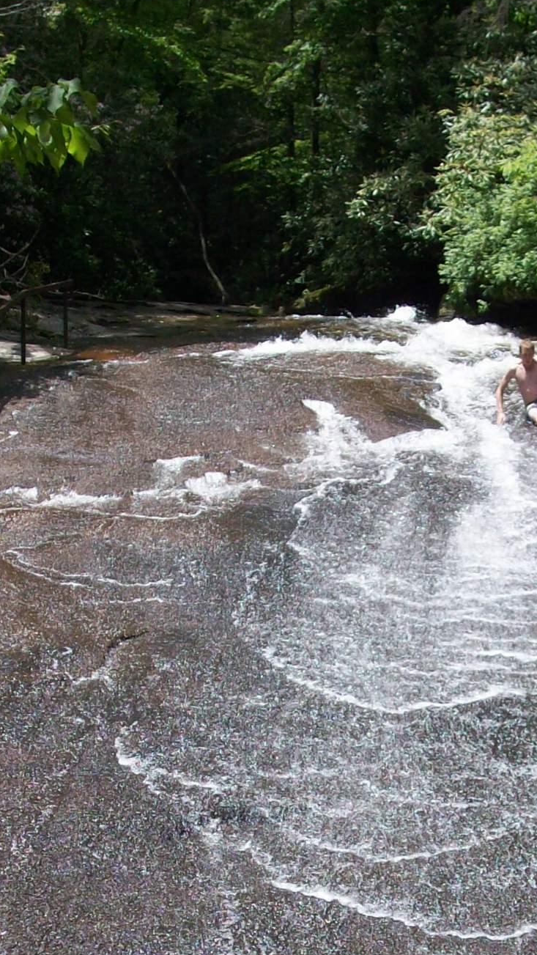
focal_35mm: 91
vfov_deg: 23.3
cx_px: 492
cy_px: 667
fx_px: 2303
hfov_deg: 13.2
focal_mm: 7.1
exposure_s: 1/617
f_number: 3.2
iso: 64
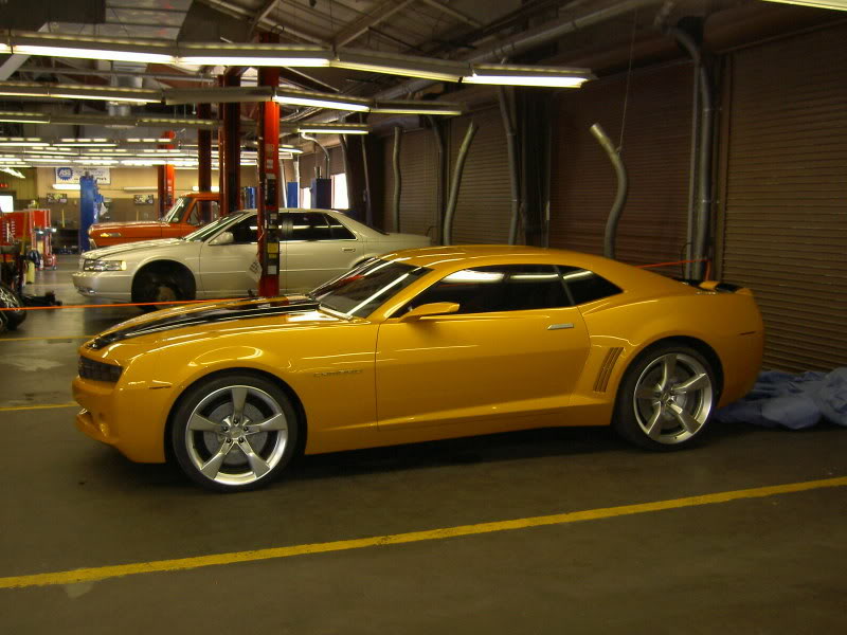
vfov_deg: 37.7
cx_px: 424
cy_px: 318
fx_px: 930
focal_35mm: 38
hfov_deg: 49.0
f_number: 3
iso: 200
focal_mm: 6.3
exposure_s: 1/60
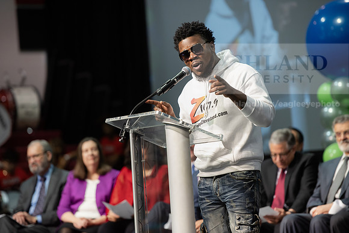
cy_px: 116
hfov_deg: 11.1
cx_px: 174
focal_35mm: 185
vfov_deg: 7.4
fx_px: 1794
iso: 1250
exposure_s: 1/200
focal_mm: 185
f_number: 3.2
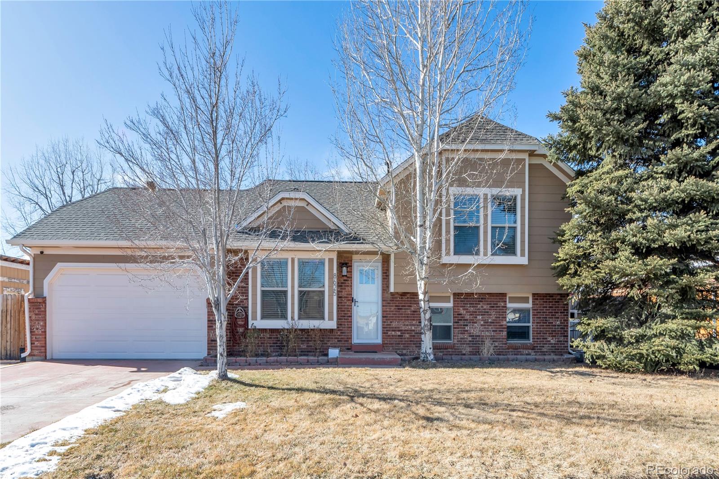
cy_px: 240
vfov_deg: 64.5
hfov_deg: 86.9
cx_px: 360
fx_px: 379
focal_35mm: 19
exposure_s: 1/200
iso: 125
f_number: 8
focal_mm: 13
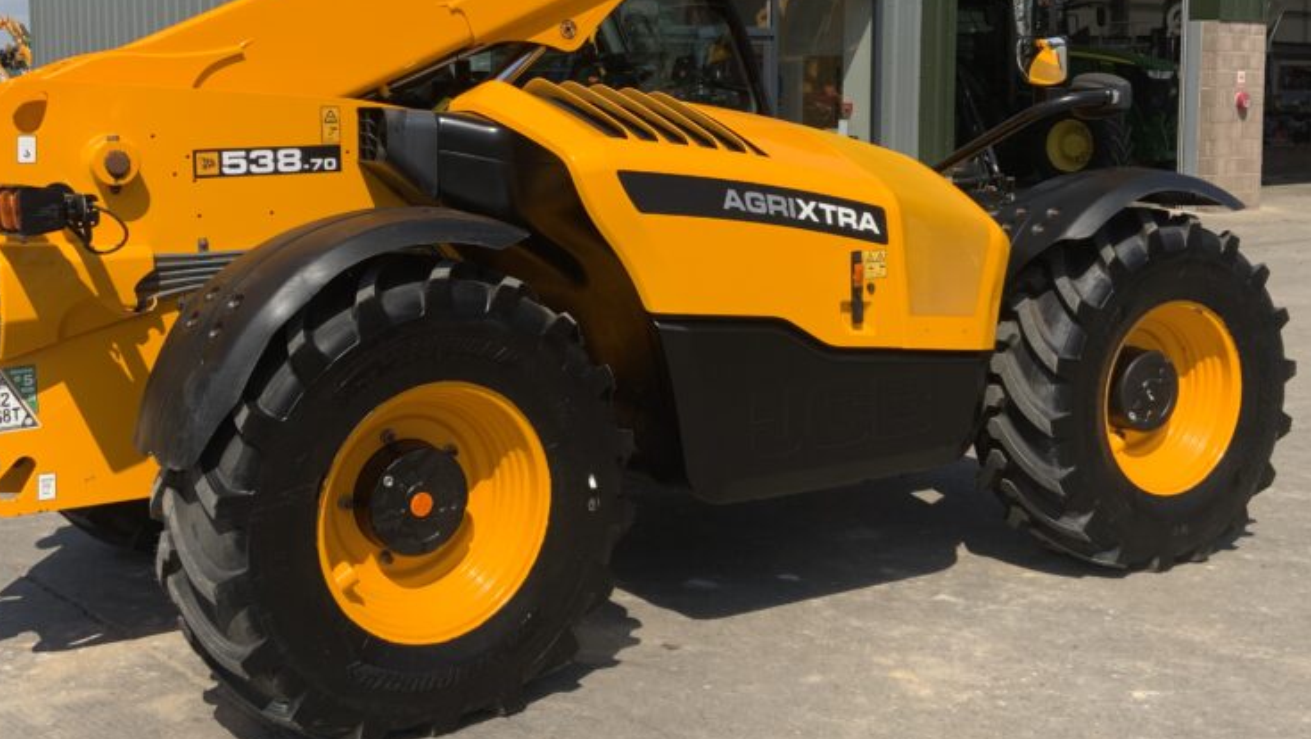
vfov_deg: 26.9
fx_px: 1530
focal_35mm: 44
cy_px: 207
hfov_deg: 46.3
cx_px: 574
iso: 20
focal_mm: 3
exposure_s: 1/2141
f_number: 1.8
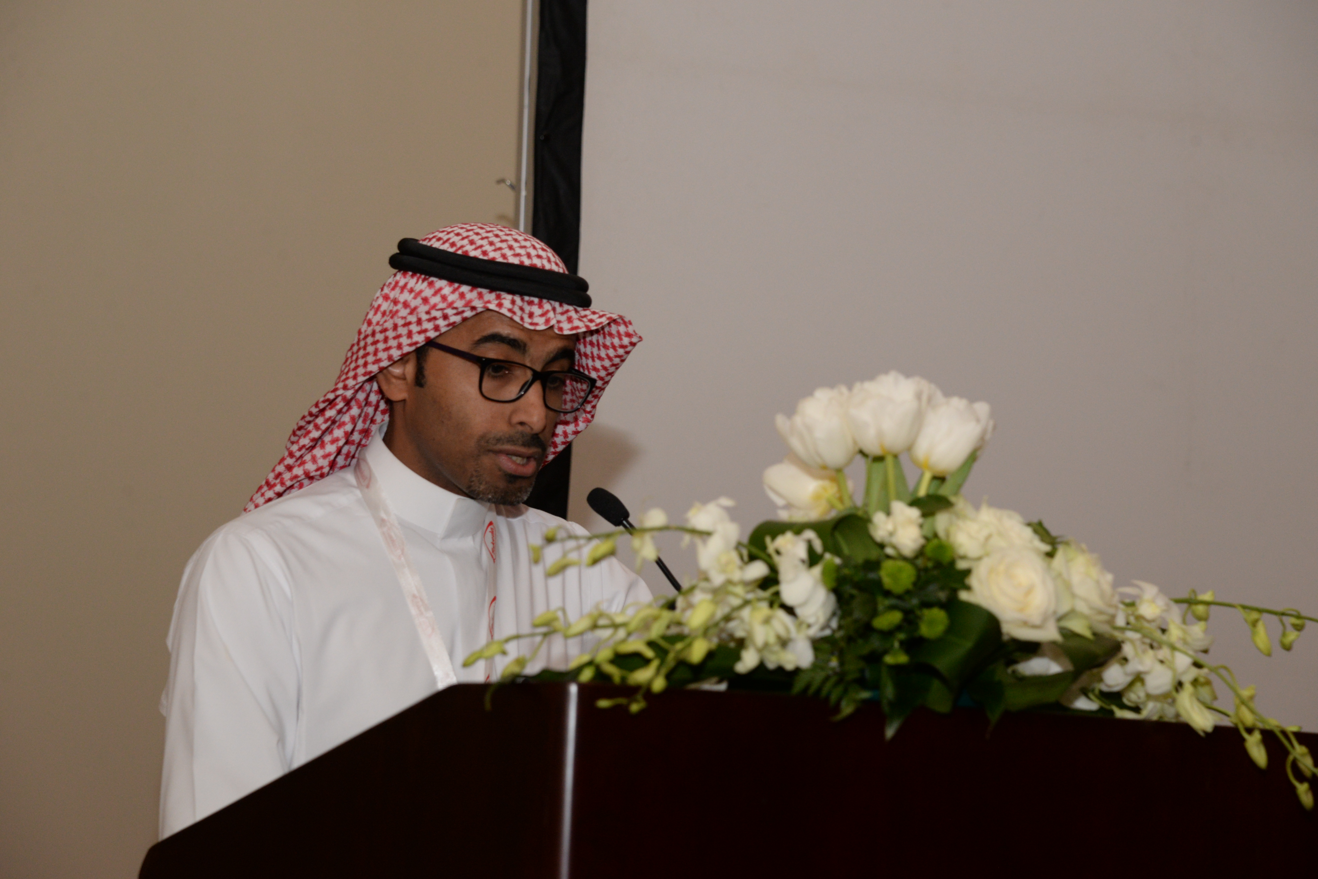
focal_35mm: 120
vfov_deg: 11.4
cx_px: 659
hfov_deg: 17.1
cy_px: 440
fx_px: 4393
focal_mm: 120
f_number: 7.1
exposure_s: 1/40
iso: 2000
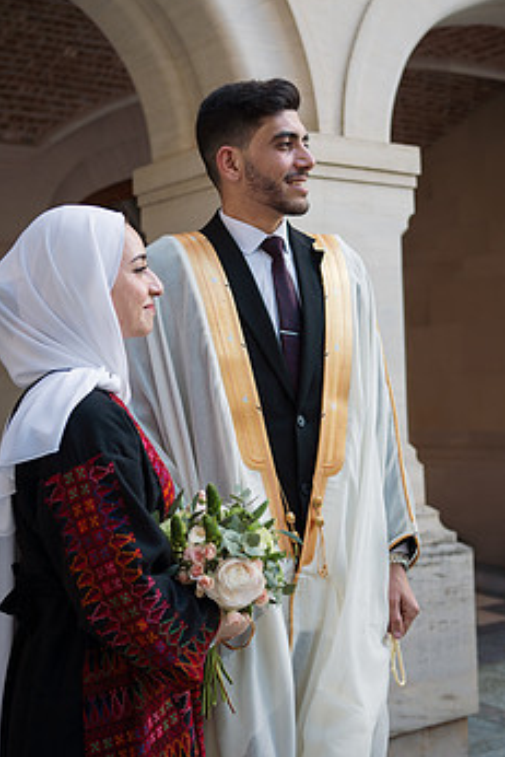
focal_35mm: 52
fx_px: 1093
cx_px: 236
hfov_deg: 26.0
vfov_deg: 38.0
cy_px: 304
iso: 200
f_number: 3.2
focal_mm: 40
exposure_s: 1/500
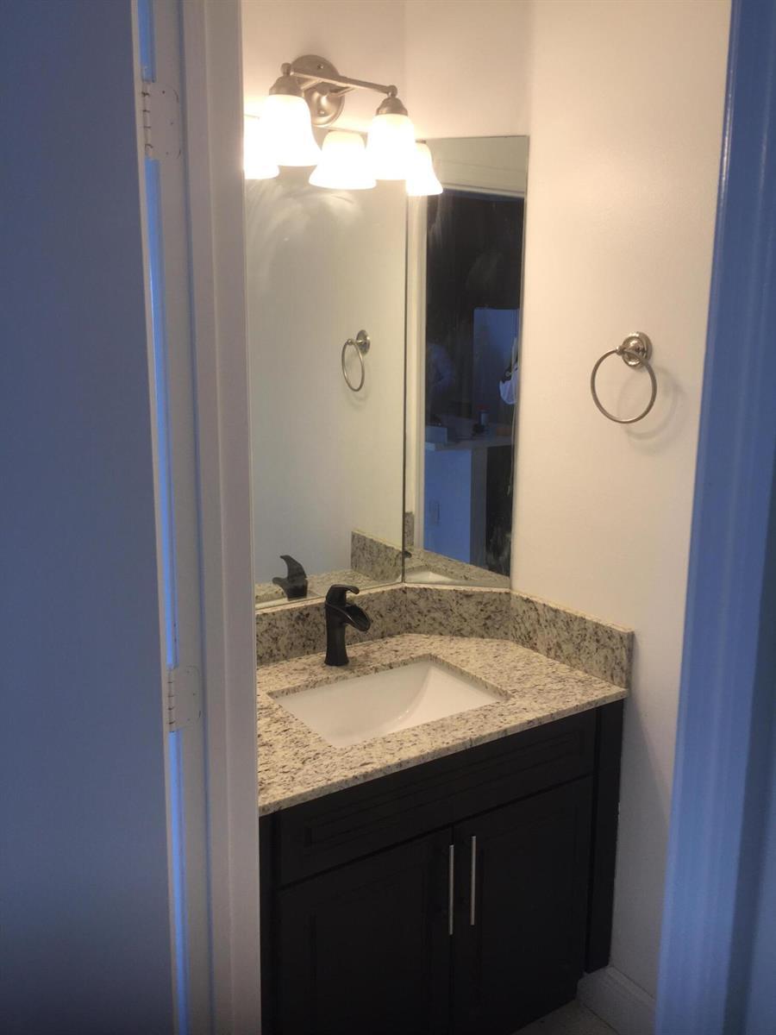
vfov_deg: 61.7
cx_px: 388
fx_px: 867
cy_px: 518
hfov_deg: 48.2
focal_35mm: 29
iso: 32
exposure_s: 1/60
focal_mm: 4.15
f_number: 2.2
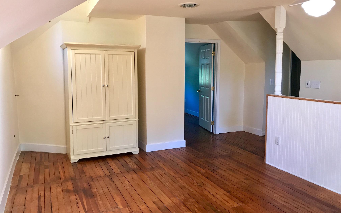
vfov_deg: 41.8
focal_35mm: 30
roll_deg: +0.2
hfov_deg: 62.9
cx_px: 170
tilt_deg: -5.8
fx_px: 279
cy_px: 100
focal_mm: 3.99
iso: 32
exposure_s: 1/24
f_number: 1.8
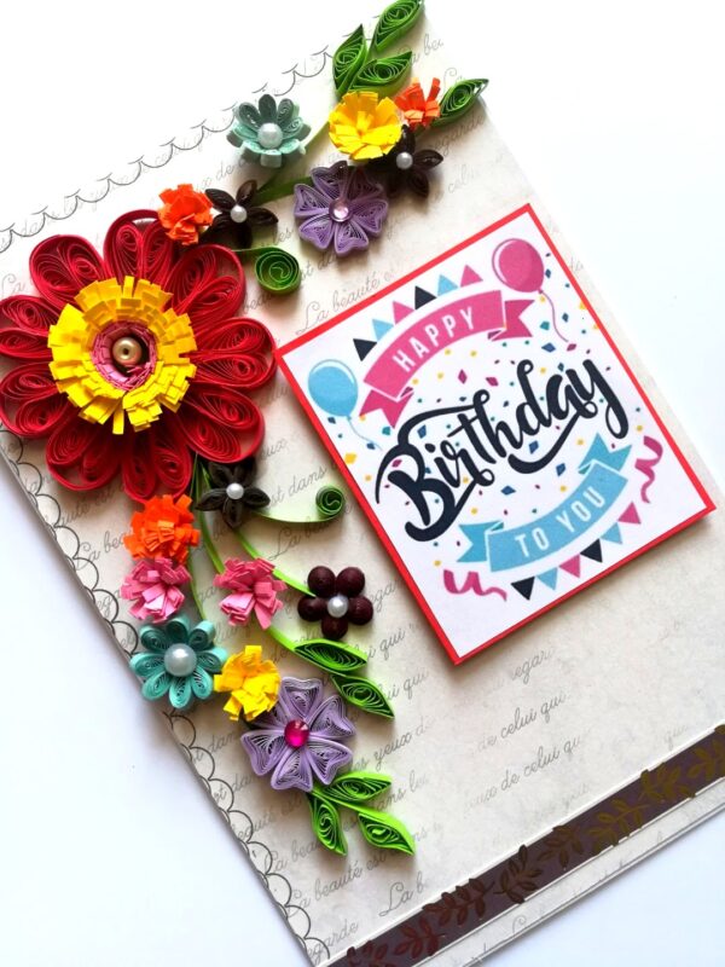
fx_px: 726
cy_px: 484
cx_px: 362
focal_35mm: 26
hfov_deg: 53.1
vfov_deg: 67.3
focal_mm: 3.83
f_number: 2.2
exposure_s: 1/100
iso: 100
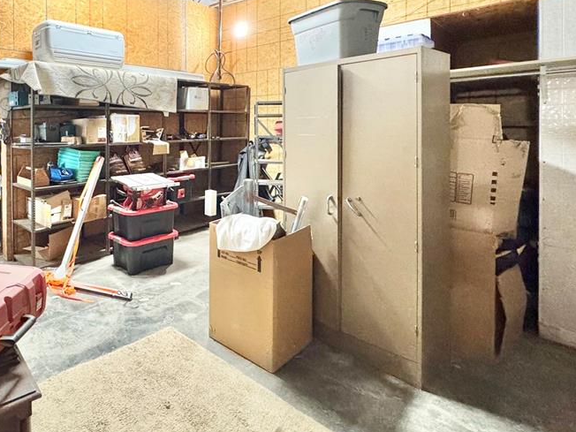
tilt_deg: -1.7
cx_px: 146
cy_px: 133
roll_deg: +0.0
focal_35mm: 22
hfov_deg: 71.3
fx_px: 366
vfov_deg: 59.2
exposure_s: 1/60
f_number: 2.2
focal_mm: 2.22
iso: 500
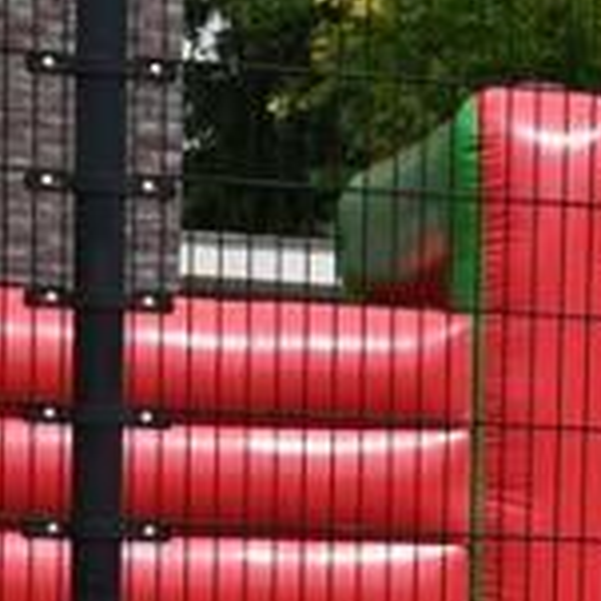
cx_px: 1138
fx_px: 3948
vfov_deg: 8.4
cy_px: 1053
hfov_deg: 8.3
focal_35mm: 201
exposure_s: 1/800
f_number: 14
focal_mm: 36
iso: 640
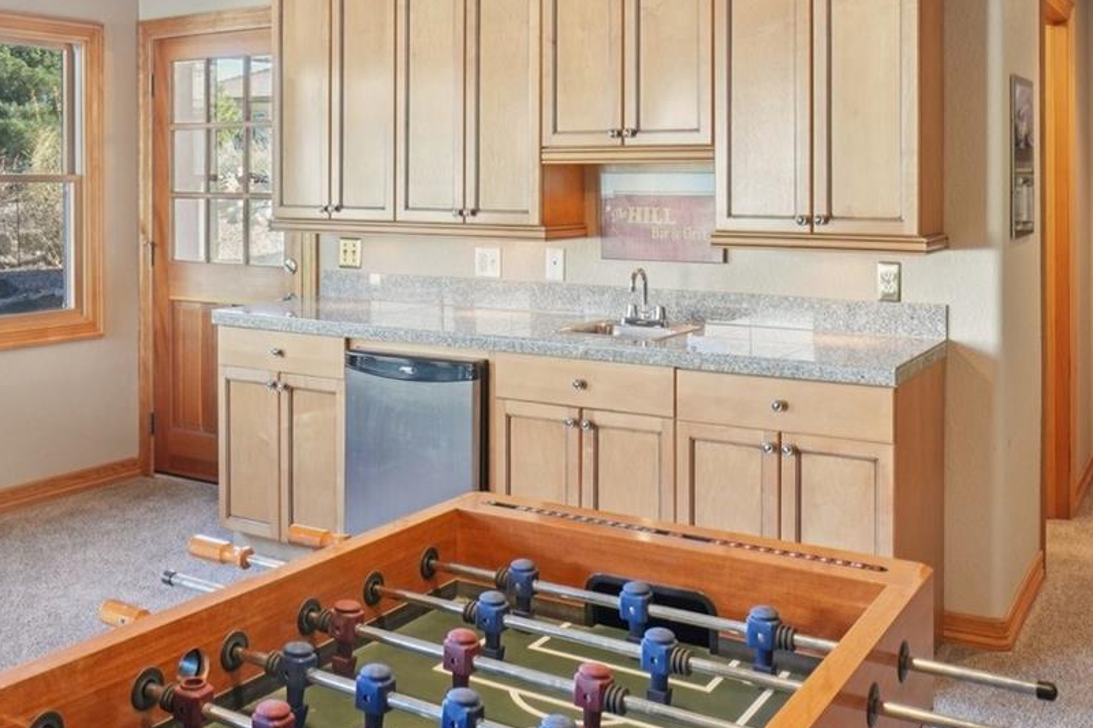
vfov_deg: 33.5
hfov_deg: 49.3
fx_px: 1184
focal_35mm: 39
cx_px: 452
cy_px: 184
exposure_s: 1/13
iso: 400
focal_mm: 13
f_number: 8
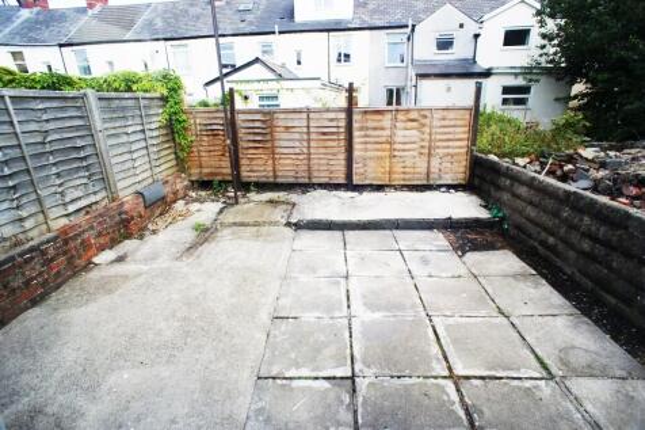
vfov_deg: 53.1
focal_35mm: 24
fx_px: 430
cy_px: 215
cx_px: 322
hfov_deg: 73.8
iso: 200
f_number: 6.3
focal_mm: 16
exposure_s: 1/160
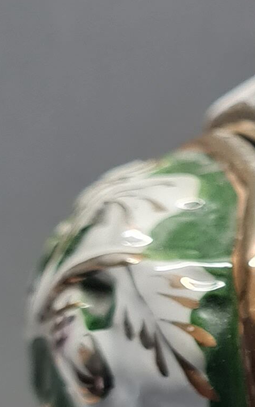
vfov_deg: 14.3
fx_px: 1612
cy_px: 334
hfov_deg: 8.0
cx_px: 701
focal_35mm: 145
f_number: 1.8
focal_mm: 5.4
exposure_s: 1/100
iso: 200
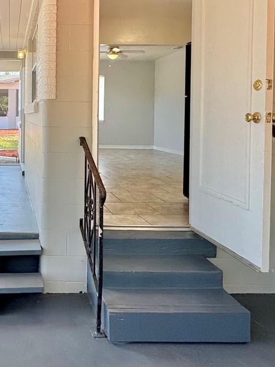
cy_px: 119
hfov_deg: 37.7
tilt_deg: -0.7
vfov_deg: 52.8
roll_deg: -0.7
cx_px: 7
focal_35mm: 34
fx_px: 360
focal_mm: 2.22
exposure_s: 1/99
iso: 50
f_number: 2.2
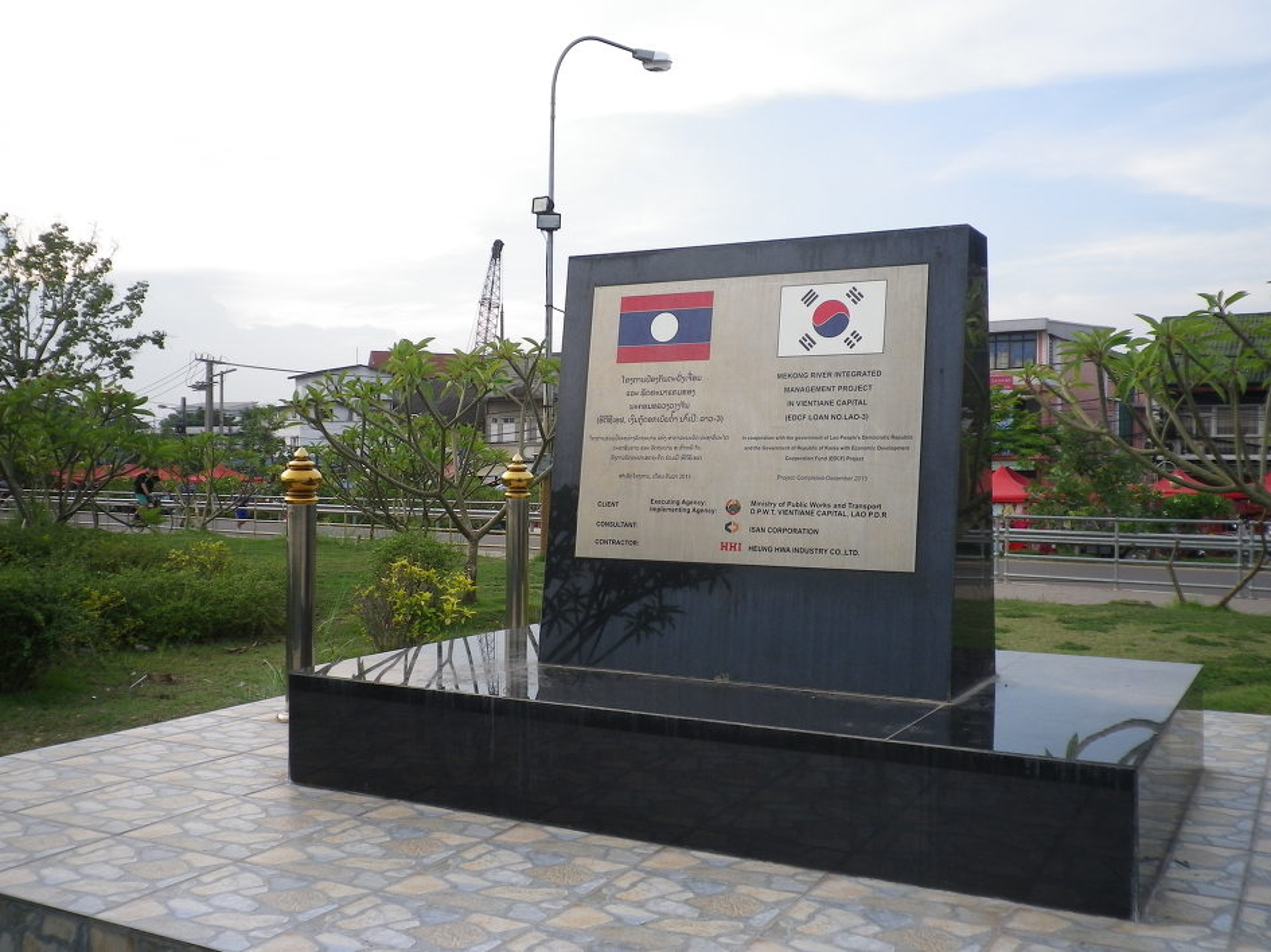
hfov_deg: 52.6
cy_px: 476
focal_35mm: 35
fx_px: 1285
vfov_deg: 40.7
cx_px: 636
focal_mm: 6.36
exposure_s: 1/100
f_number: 3.9
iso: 80
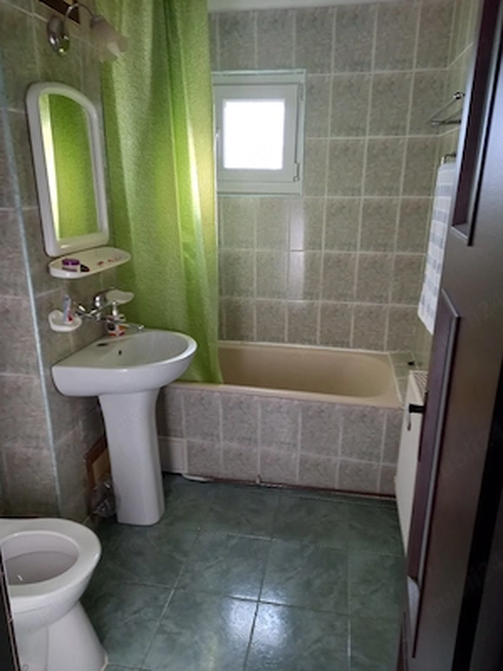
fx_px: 484
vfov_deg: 69.4
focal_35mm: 25
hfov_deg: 54.9
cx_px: 252
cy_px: 336
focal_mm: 4.6
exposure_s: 1/59.2
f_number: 2
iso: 200
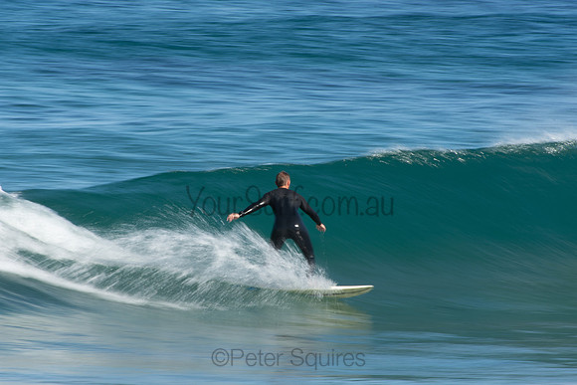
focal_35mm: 600
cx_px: 288
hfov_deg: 3.4
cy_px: 192
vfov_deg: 2.3
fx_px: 9618
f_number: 25
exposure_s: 1/25
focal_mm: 400
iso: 100
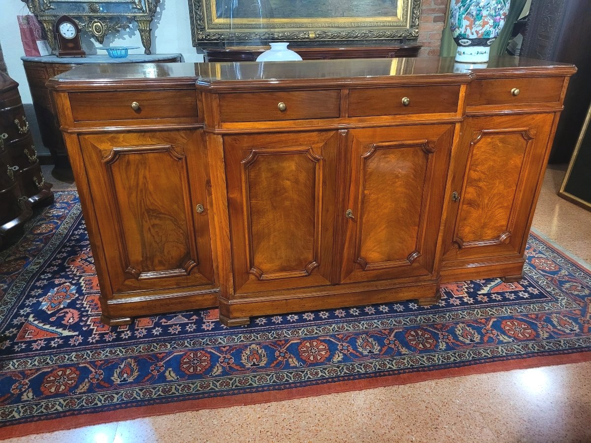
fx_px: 444
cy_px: 222
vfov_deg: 53.1
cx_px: 296
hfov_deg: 67.3
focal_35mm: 26
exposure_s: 1/50
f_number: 1.8
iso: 640
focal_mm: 5.4
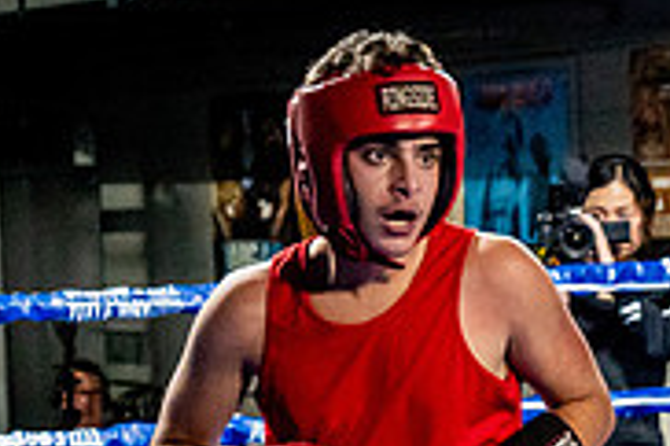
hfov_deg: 12.1
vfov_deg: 8.2
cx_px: 803
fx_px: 3087
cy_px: 488
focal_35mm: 166
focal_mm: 35
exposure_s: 1/800
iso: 5000
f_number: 2.8
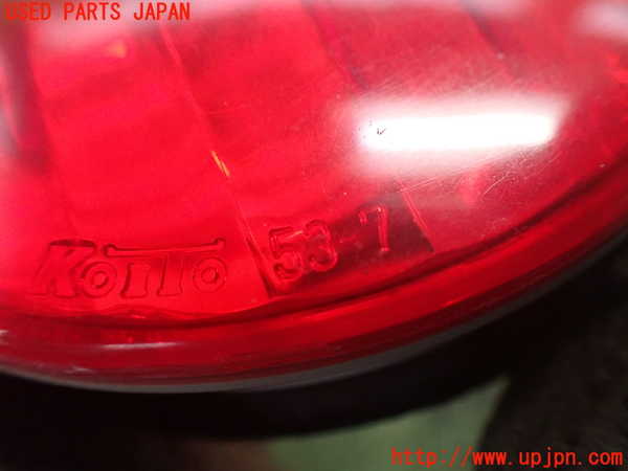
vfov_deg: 46.8
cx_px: 314
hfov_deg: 60.0
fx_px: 544
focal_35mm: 30
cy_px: 236
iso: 800
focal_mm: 5.4
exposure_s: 1/125
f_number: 2.3
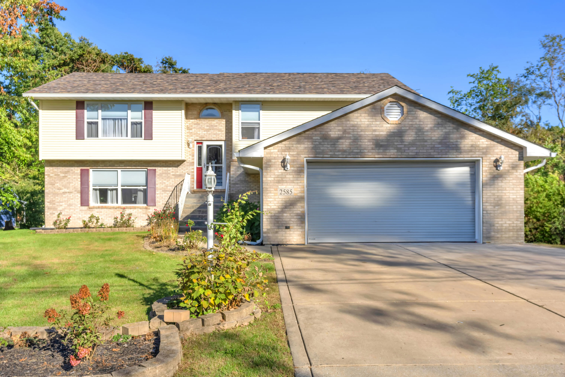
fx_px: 471
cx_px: 282
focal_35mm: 30
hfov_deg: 61.9
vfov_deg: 43.6
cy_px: 188
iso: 320
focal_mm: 30
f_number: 5.6
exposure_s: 1/2500
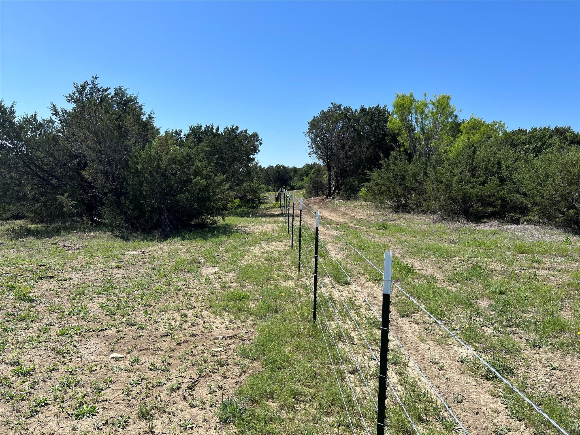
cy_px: 218
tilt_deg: -2.0
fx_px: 436
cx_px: 290
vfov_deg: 53.1
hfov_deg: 67.3
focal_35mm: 26
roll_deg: -1.2
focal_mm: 5.7
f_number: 1.5
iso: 50
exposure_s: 1/4274
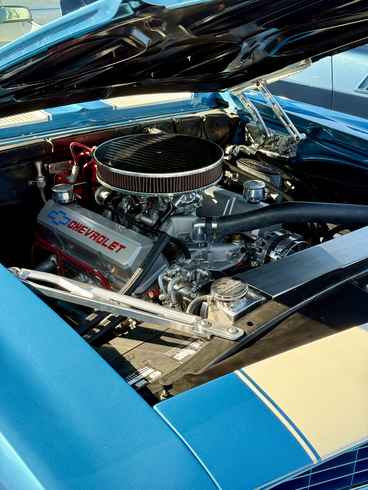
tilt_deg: -23.7
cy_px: 245
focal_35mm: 48
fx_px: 680
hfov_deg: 30.3
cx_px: 184
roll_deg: -1.8
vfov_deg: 39.7
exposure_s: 1/302
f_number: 1.78
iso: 80
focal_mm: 6.76
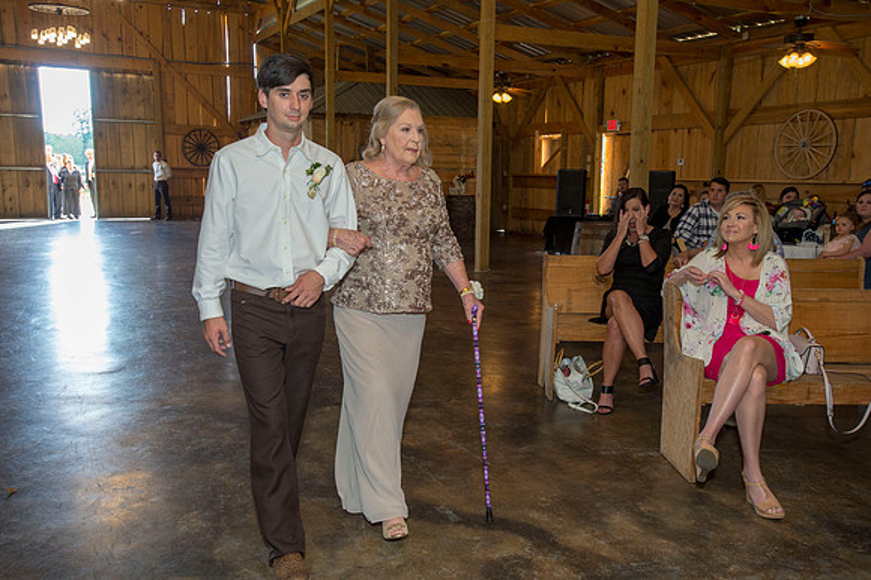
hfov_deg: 58.7
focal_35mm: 32
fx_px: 774
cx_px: 436
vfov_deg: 41.1
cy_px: 290
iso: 1600
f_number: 6.3
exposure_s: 1/125
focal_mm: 32
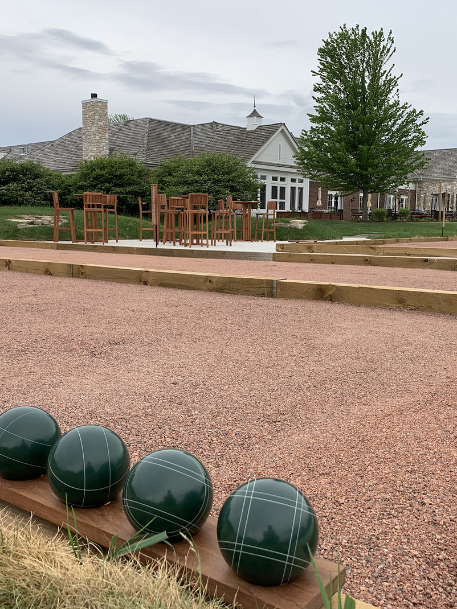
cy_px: 303
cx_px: 231
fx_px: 616
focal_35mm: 35
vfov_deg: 52.6
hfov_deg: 40.7
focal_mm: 4.25
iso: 25
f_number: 1.8
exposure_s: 1/391
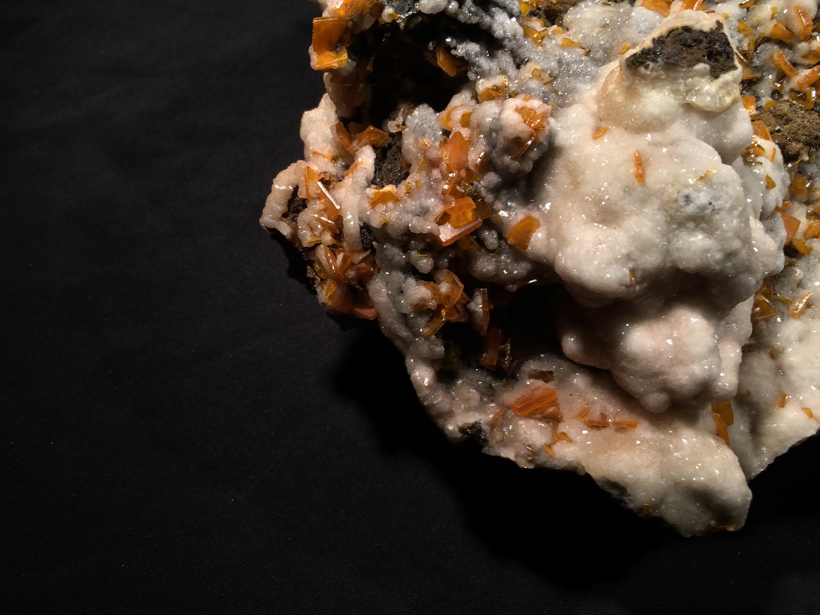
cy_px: 308
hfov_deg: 61.7
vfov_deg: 48.2
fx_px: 687
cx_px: 410
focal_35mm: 29
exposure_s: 1/120
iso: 50
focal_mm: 4.15
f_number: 2.2
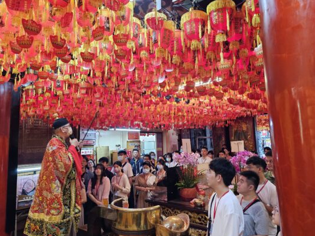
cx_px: 163
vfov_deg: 53.0
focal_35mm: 26
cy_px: 110
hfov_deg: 67.3
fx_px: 237
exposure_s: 1/120
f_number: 1.7
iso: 640
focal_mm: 6.3
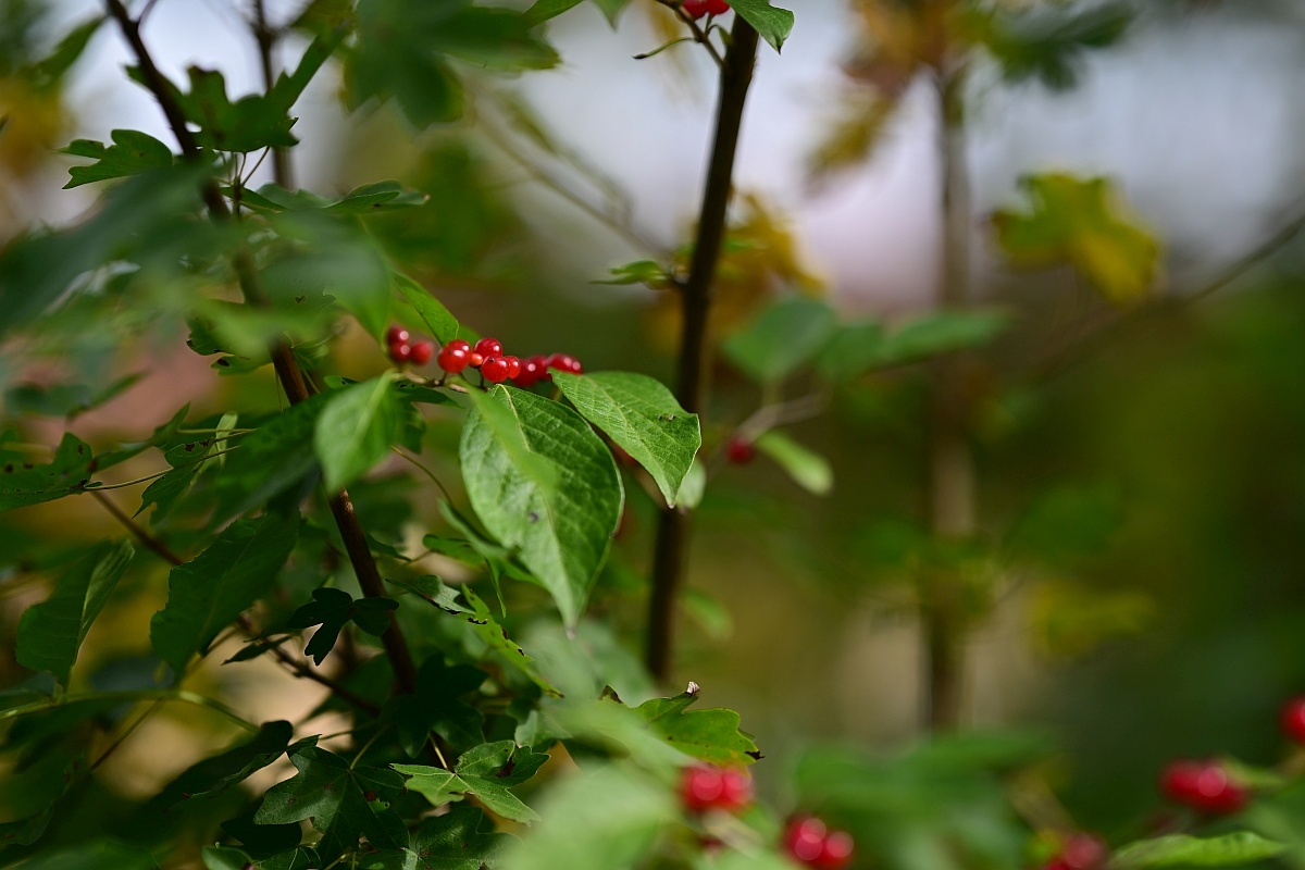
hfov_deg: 15.2
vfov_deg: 10.2
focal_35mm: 135
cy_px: 435
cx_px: 652
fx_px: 4893
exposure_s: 1/1600
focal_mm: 135
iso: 100
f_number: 1.8
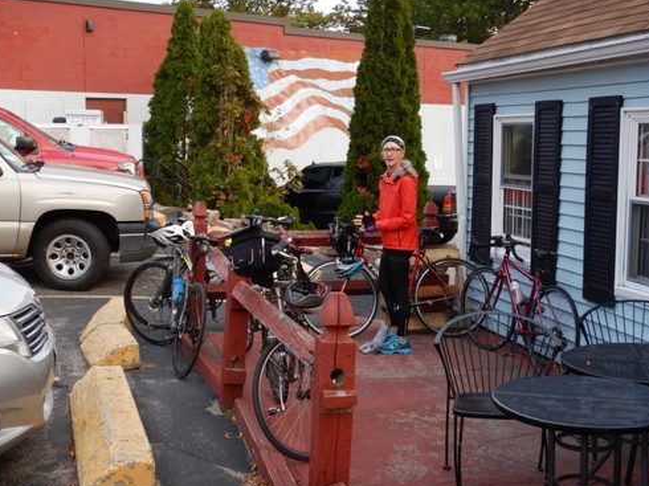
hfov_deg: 38.9
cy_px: 243
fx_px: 918
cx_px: 322
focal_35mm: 49
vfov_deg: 29.7
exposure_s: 1/30
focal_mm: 8.5
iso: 360
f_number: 4.3
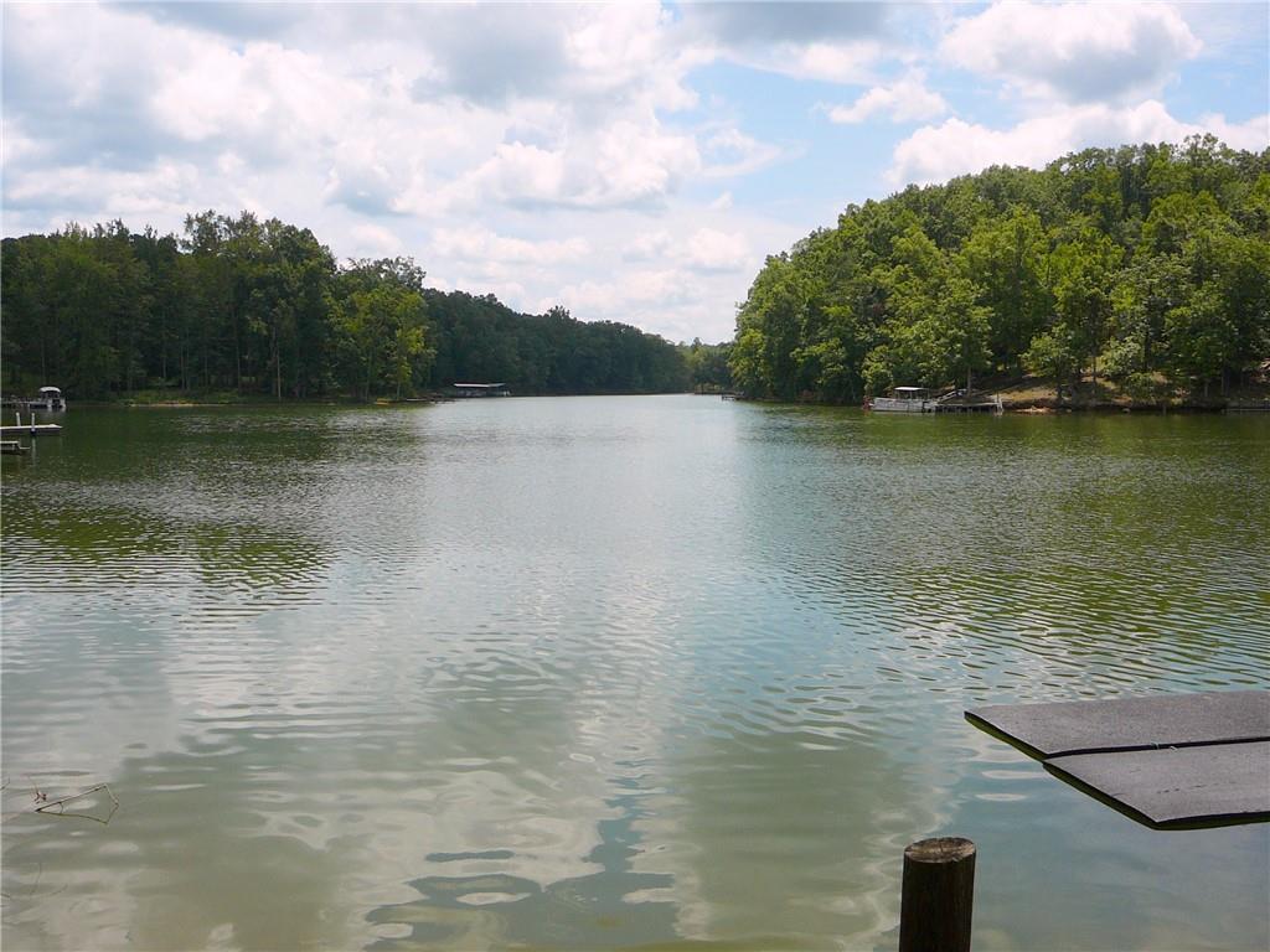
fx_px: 1284
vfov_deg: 40.7
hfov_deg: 52.6
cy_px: 476
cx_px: 635
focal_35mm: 35
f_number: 5
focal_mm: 5.2
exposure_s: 1/640
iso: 80
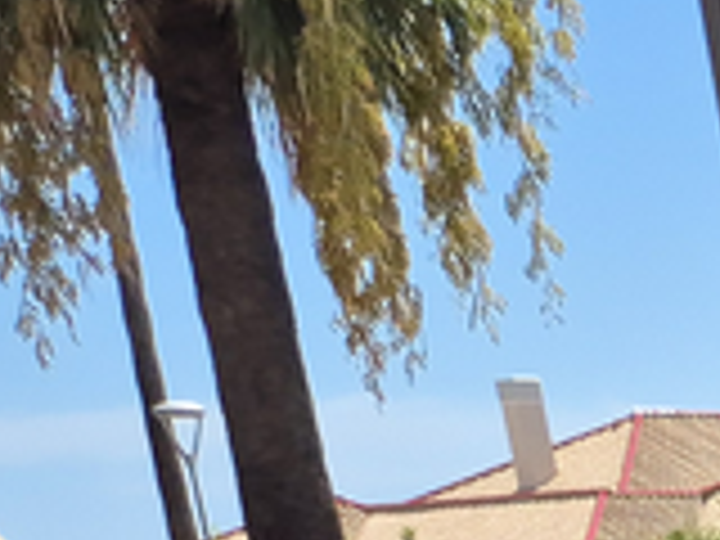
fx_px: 2808
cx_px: 1886
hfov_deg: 11.3
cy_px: 1573
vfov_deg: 9.1
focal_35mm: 135
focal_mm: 5.4
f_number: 1.8
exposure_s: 1/1180
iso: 25
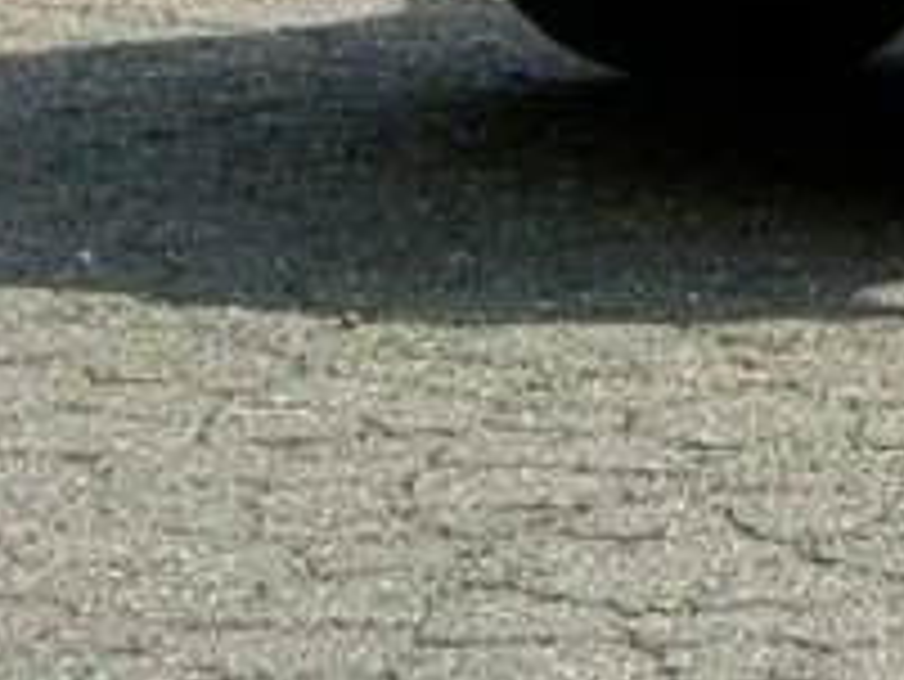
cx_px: 1979
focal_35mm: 169
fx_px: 4416
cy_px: -790
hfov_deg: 10.5
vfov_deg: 8.3
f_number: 4.7
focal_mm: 5.6
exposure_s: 1/100
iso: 50
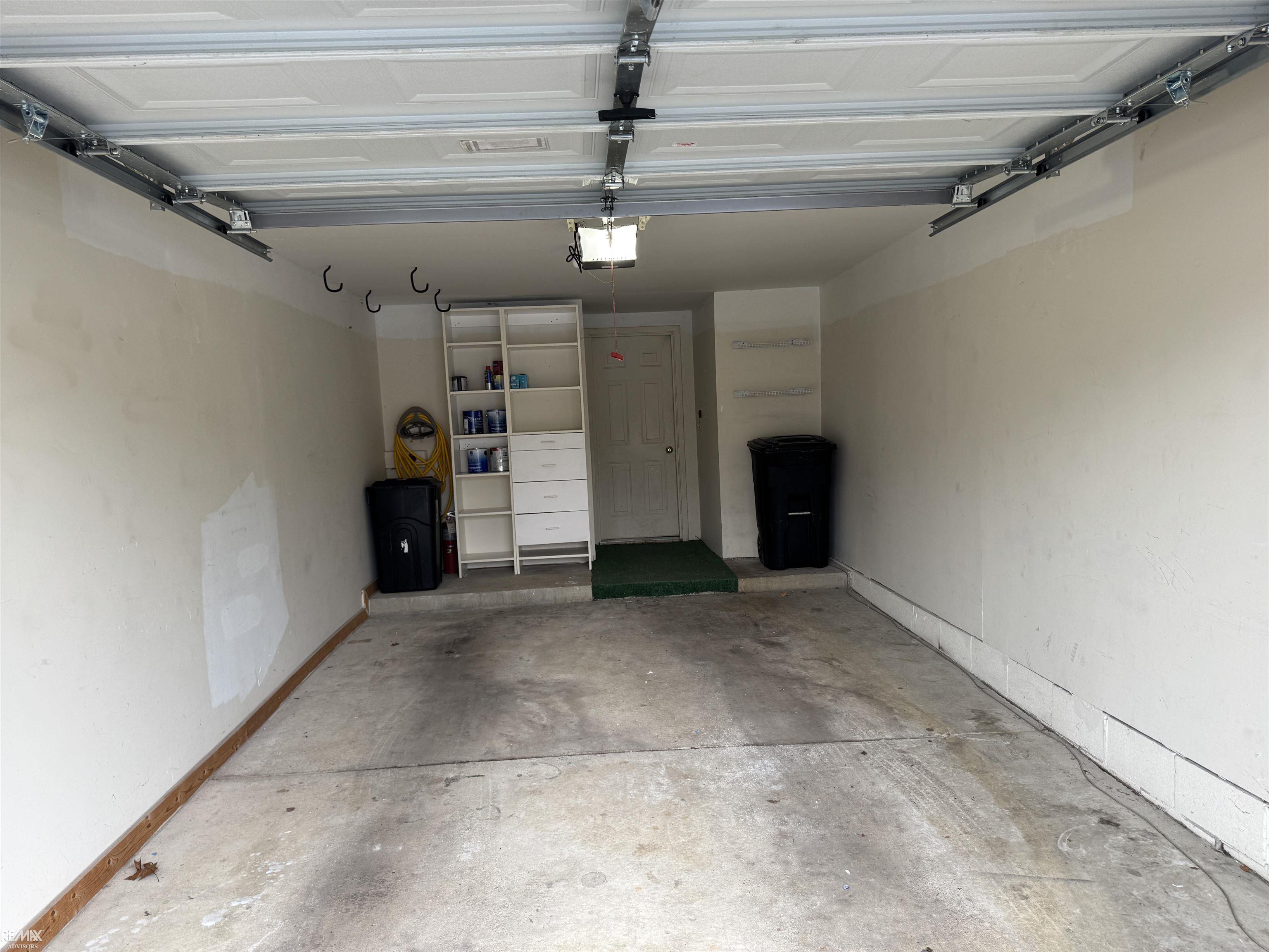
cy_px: 476
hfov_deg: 71.6
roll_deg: +2.8
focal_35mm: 24
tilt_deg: -4.0
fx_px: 880
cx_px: 634
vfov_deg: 56.8
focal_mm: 6.76
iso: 100
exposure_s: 1/120
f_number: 1.78
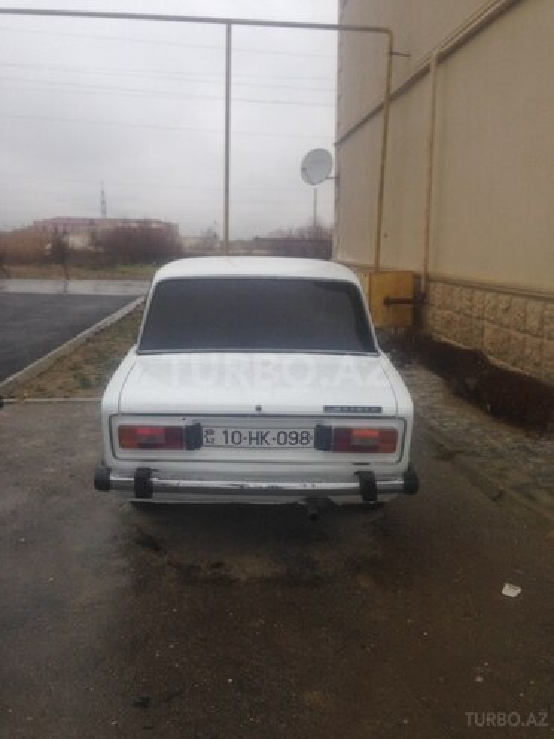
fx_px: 704
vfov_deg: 55.4
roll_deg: +1.7
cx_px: 277
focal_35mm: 33
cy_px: 370
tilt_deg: -5.6
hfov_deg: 42.9
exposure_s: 1/475
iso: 50
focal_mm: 4.12
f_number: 2.4
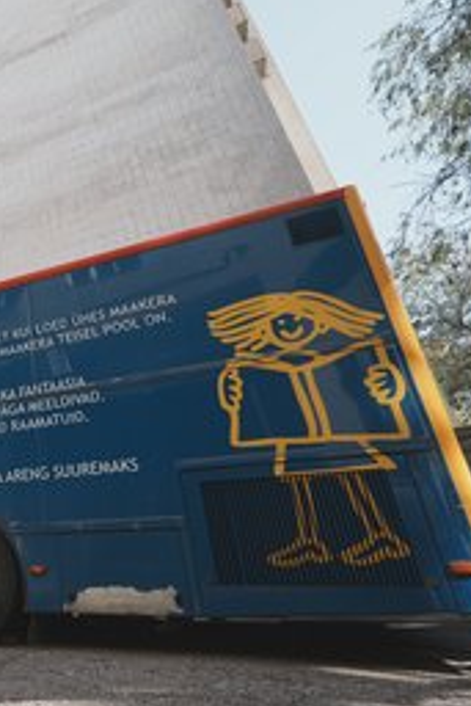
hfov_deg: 41.6
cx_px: -39
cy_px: 353
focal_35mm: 25
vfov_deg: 71.5
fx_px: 490
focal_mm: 16
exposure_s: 1/125
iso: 100
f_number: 7.1
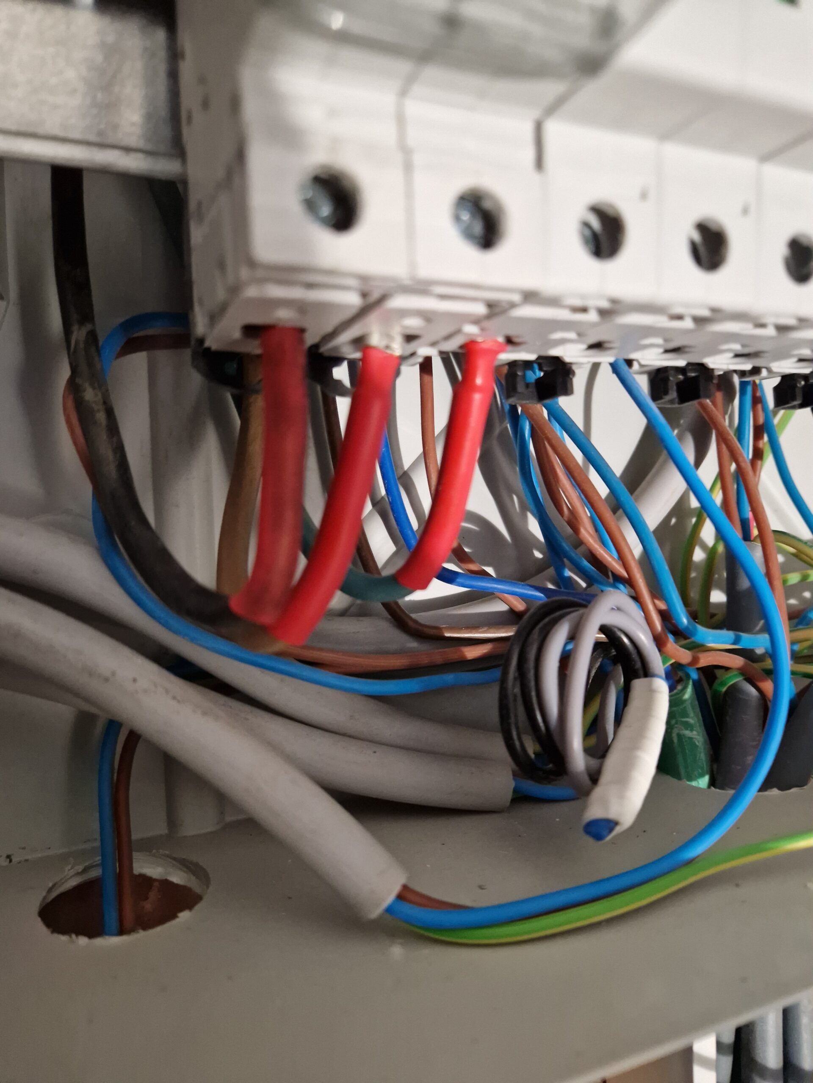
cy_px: 542
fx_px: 720
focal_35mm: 23
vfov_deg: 73.9
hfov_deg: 58.9
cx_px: 406
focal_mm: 5.4
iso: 640
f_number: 1.8
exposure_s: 1/33
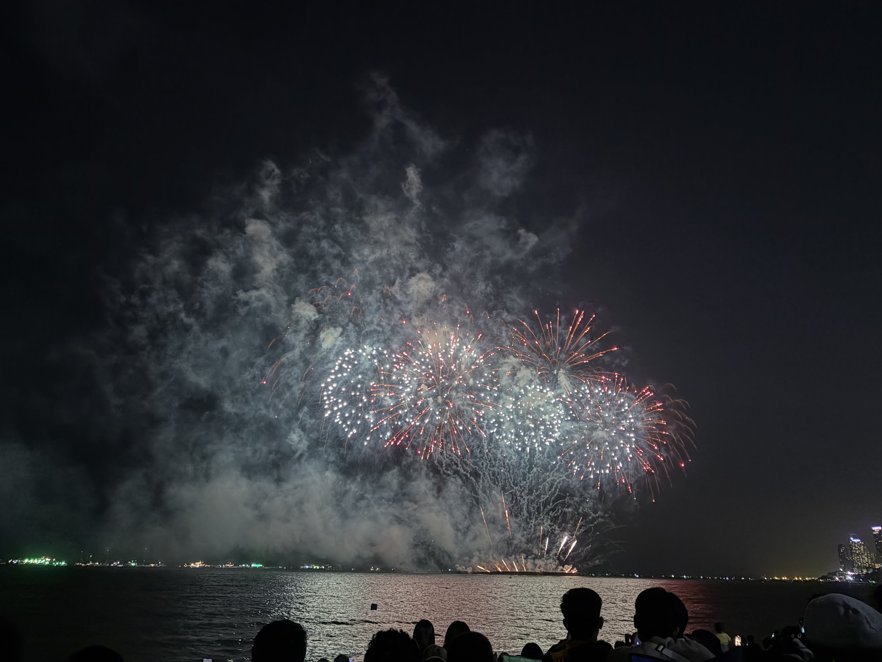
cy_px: 331
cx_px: 441
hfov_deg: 67.3
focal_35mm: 26
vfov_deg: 53.1
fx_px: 662
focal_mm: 5.96
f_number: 1.6
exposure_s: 1/13
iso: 640
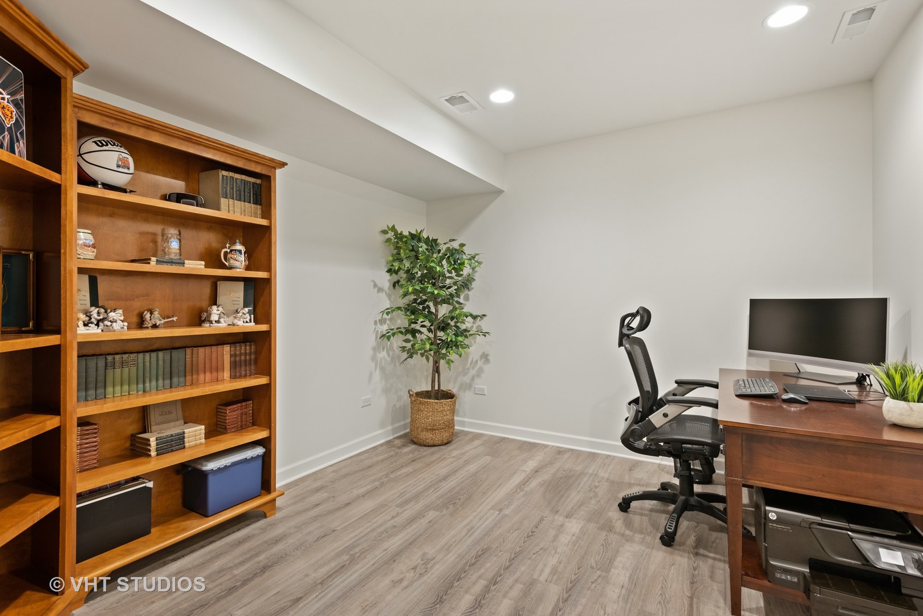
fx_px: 436
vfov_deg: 70.5
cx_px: 462
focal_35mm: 17
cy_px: 308
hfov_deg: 93.3
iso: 400
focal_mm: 17
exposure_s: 1.3
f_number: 8
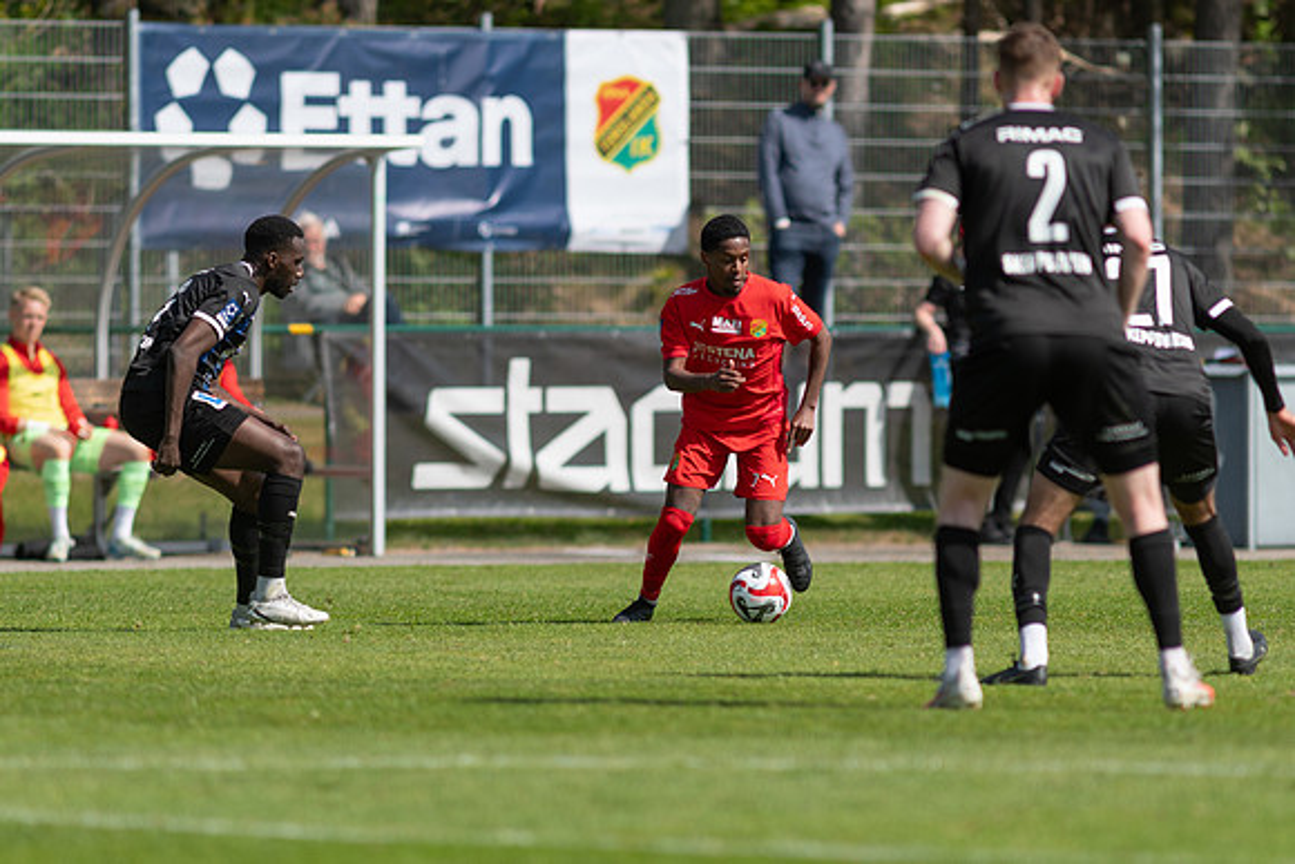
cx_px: 648
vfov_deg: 3.1
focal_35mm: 450
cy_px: 432
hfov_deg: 4.6
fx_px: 16191
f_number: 3.2
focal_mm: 300
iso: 100
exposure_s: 1/2000
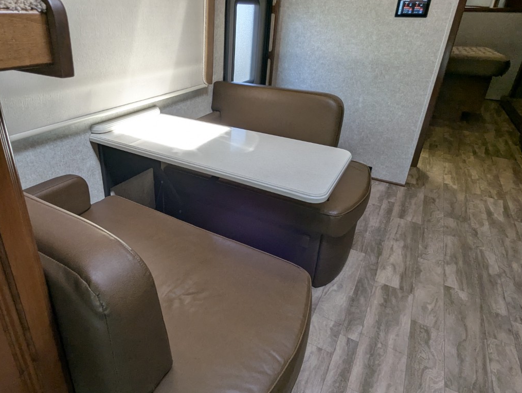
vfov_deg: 61.1
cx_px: 216
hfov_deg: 75.7
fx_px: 332
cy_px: 177
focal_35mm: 22
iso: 70
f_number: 2.2
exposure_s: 1/184
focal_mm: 2.35
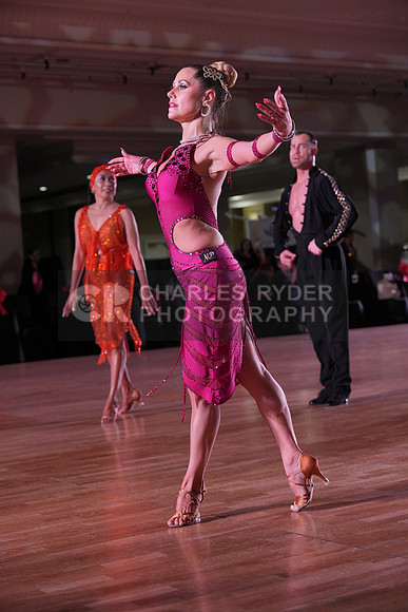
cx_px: 204
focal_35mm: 69
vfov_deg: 29.2
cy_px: 306
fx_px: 1172
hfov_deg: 19.7
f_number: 4
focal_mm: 69
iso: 1600
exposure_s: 1/500
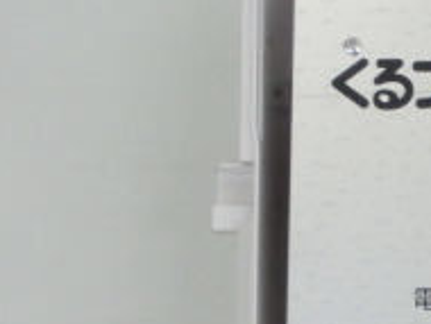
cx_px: 719
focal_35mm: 192
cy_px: 322
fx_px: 2394
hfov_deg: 9.9
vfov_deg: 7.7
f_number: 4.5
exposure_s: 1/125
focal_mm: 10.11
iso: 640
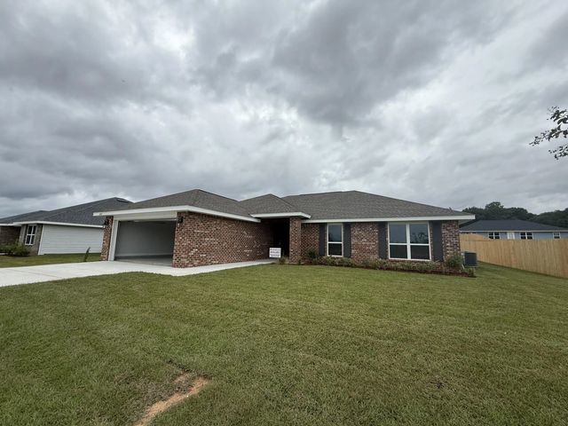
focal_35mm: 14
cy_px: 213
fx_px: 230
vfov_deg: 85.7
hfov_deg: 102.1
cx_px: 284
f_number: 2.2
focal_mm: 2.22
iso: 50
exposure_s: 1/1795
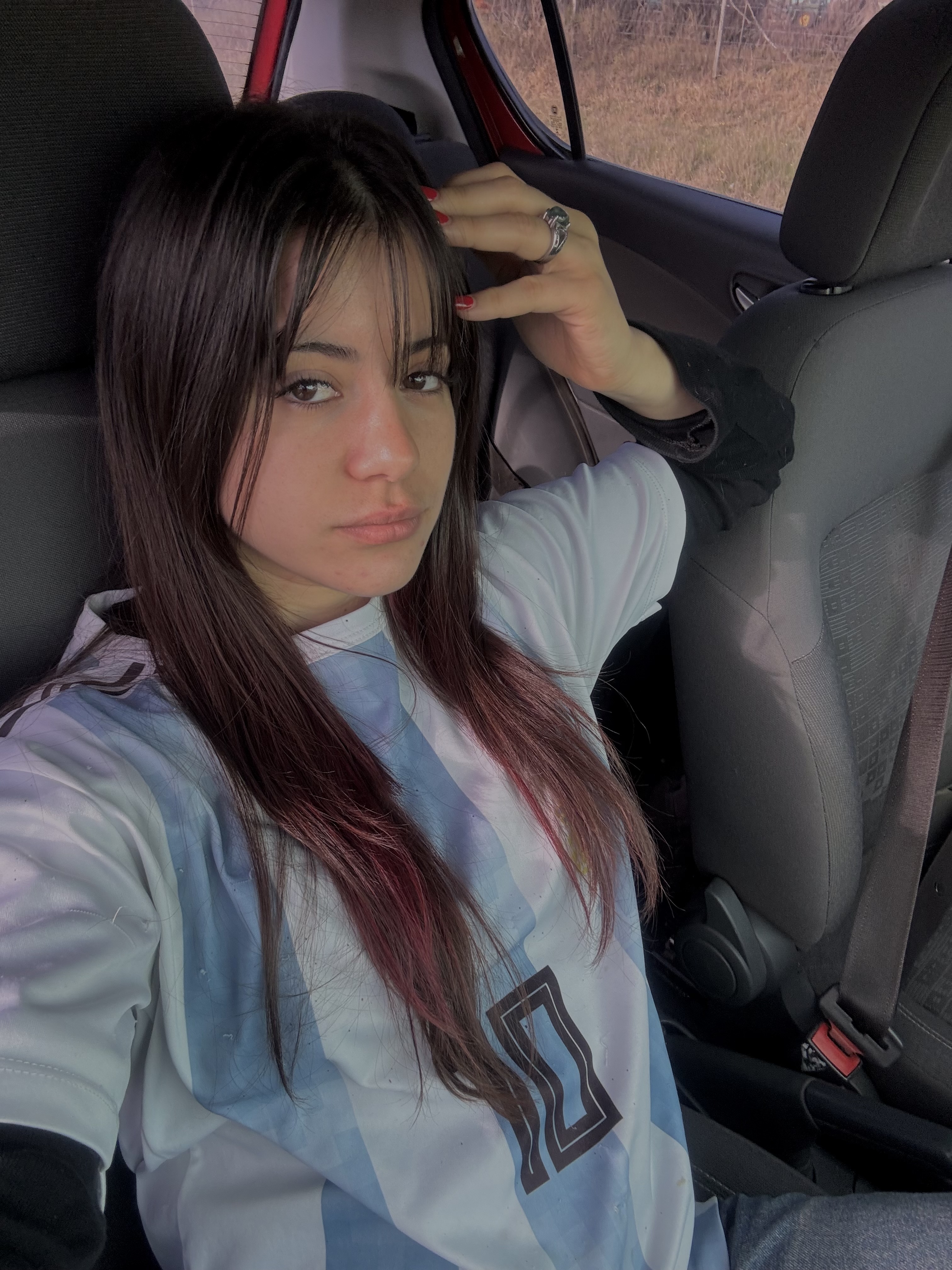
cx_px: 476
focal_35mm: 23
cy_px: 635
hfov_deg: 58.9
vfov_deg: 73.9
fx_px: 843
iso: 50
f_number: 1.9
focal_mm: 2.69
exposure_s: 1/122
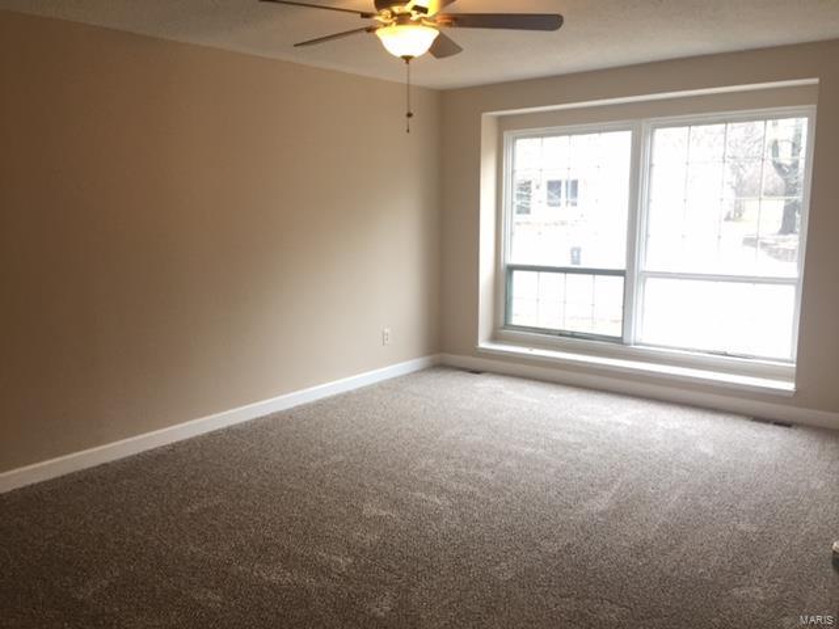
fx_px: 703
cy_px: 314
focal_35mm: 29
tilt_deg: -8.7
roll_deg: +0.6
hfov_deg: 61.7
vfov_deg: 48.2
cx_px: 420
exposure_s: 1/30
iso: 125
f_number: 2.2
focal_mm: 4.15
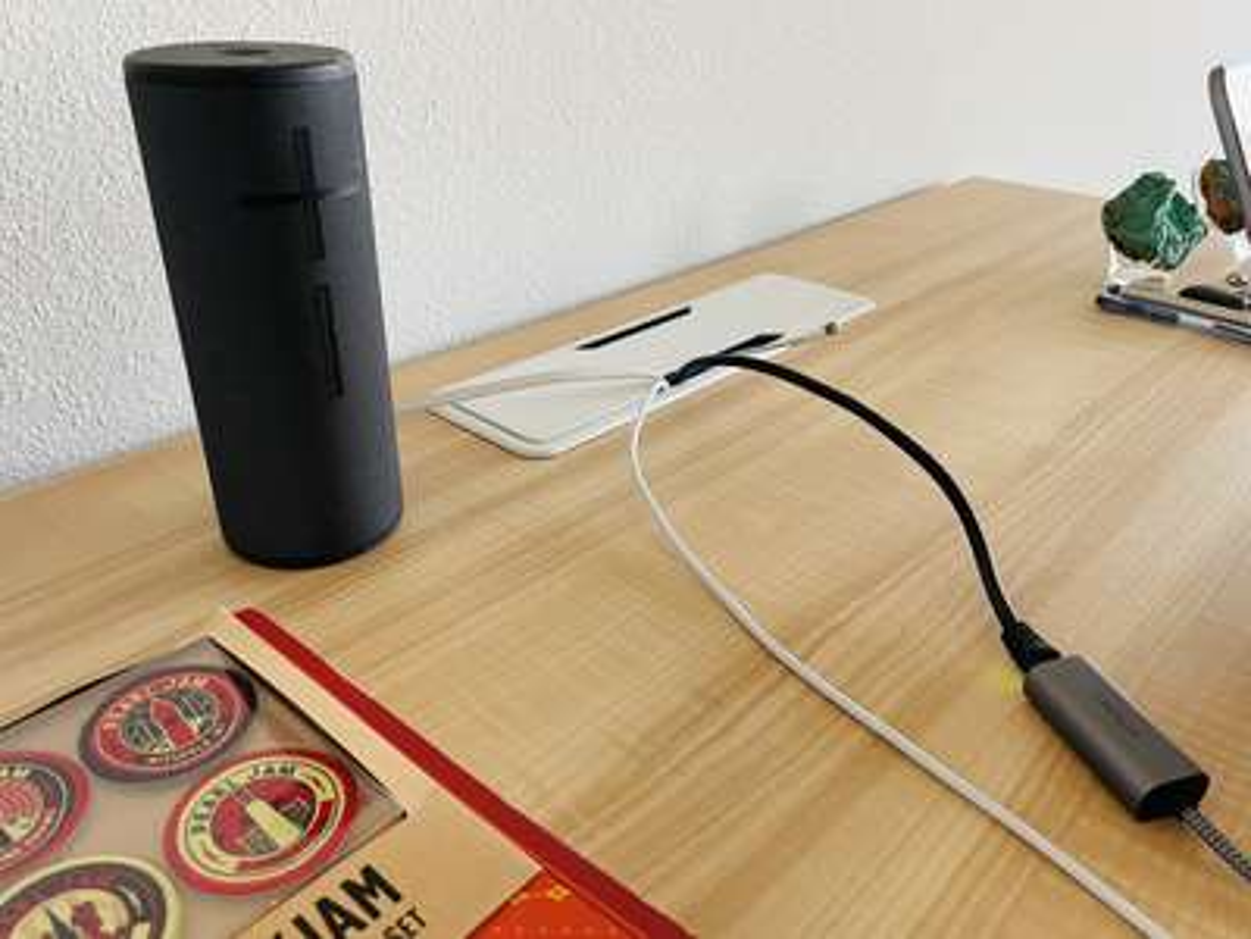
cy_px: 470
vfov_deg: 53.1
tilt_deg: -27.0
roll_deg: -2.0
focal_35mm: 26
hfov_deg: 67.3
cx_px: 626
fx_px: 940
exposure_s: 1/60
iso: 160
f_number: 1.6
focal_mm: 4.2
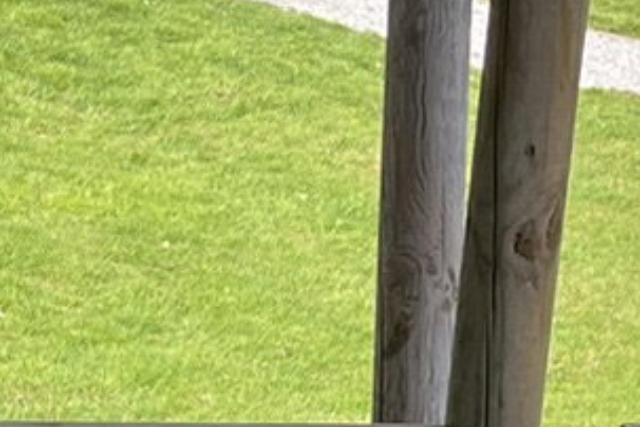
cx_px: -522
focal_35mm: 183
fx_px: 3253
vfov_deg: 7.3
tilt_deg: -18.9
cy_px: 763
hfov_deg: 10.5
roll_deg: -0.1
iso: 50
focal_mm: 5.1
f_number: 1.6
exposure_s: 1/928
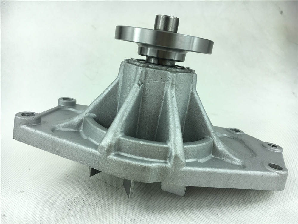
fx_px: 250
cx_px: 149
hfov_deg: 61.7
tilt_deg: -20.3
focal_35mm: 29
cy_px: 112
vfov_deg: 48.2
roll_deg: +4.7
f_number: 2.2
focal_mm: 4.15
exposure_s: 1/117
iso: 25
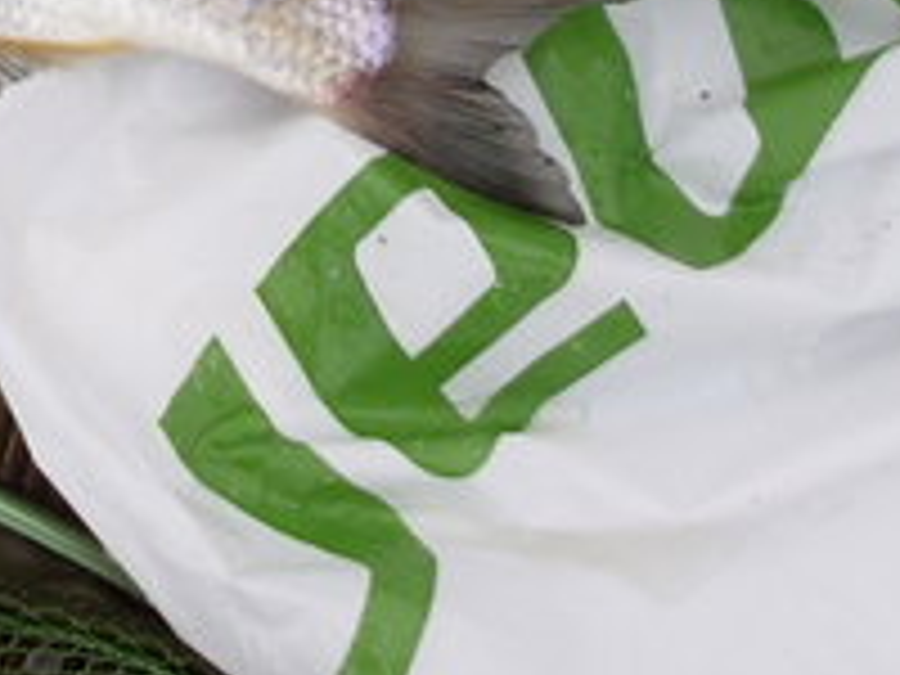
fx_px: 3952
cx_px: -405
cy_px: -270
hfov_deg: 12.4
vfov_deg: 9.5
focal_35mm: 152
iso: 50
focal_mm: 6.3
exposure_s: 1/192
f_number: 2.9
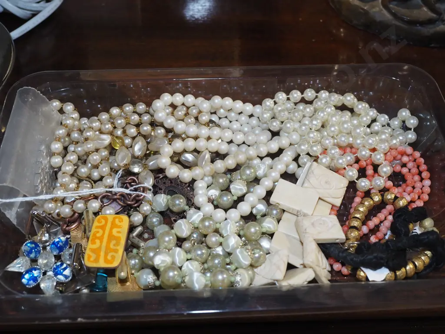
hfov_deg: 44.8
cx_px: 222
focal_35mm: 42
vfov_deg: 34.3
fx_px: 540
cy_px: 167
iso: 1250
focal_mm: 21
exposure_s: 1/60
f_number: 5.6
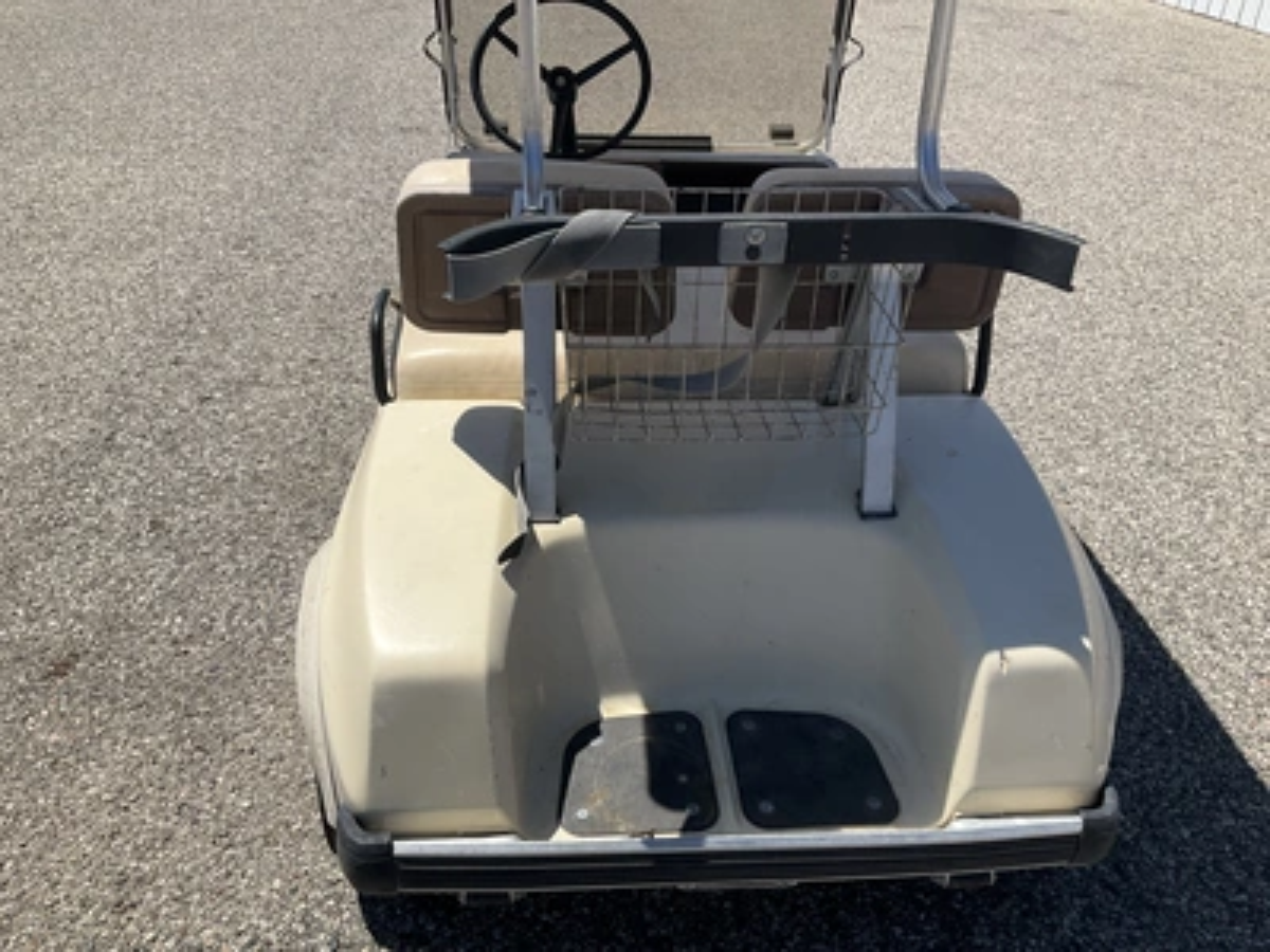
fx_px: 1064
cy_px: 476
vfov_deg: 48.2
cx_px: 635
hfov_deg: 61.7
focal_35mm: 29
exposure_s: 1/2538
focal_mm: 3
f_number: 1.8
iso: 25
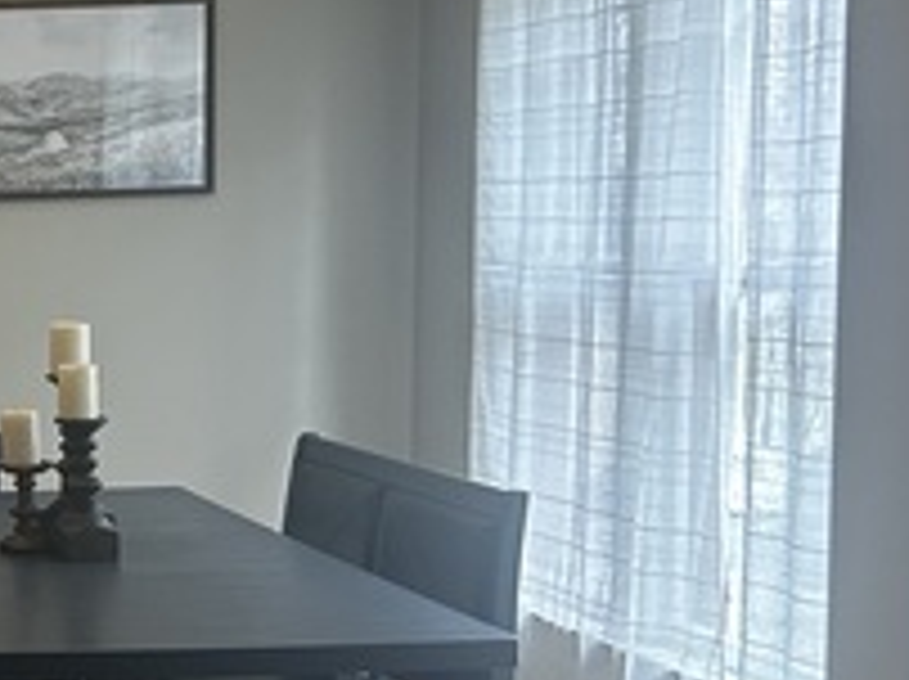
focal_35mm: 86
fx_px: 2256
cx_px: -358
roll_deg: +1.3
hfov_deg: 20.3
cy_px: 333
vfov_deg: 17.1
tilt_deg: -2.8
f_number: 1.5
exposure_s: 1/60
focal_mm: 5.7
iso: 125
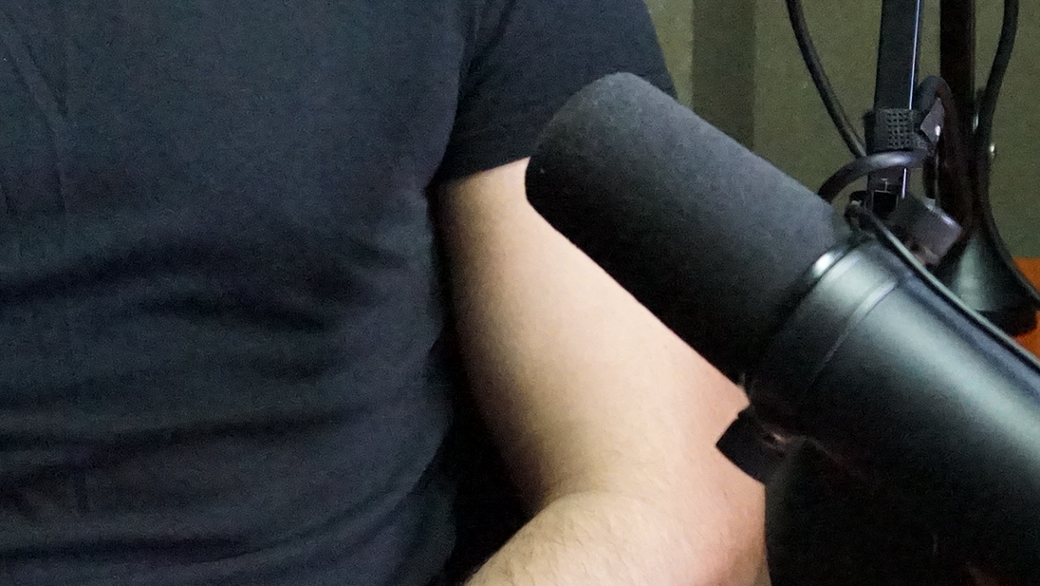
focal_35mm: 112
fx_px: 3089
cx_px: -121
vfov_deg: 10.5
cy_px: -228
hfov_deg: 18.4
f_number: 4
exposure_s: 1/100
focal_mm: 39
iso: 16000
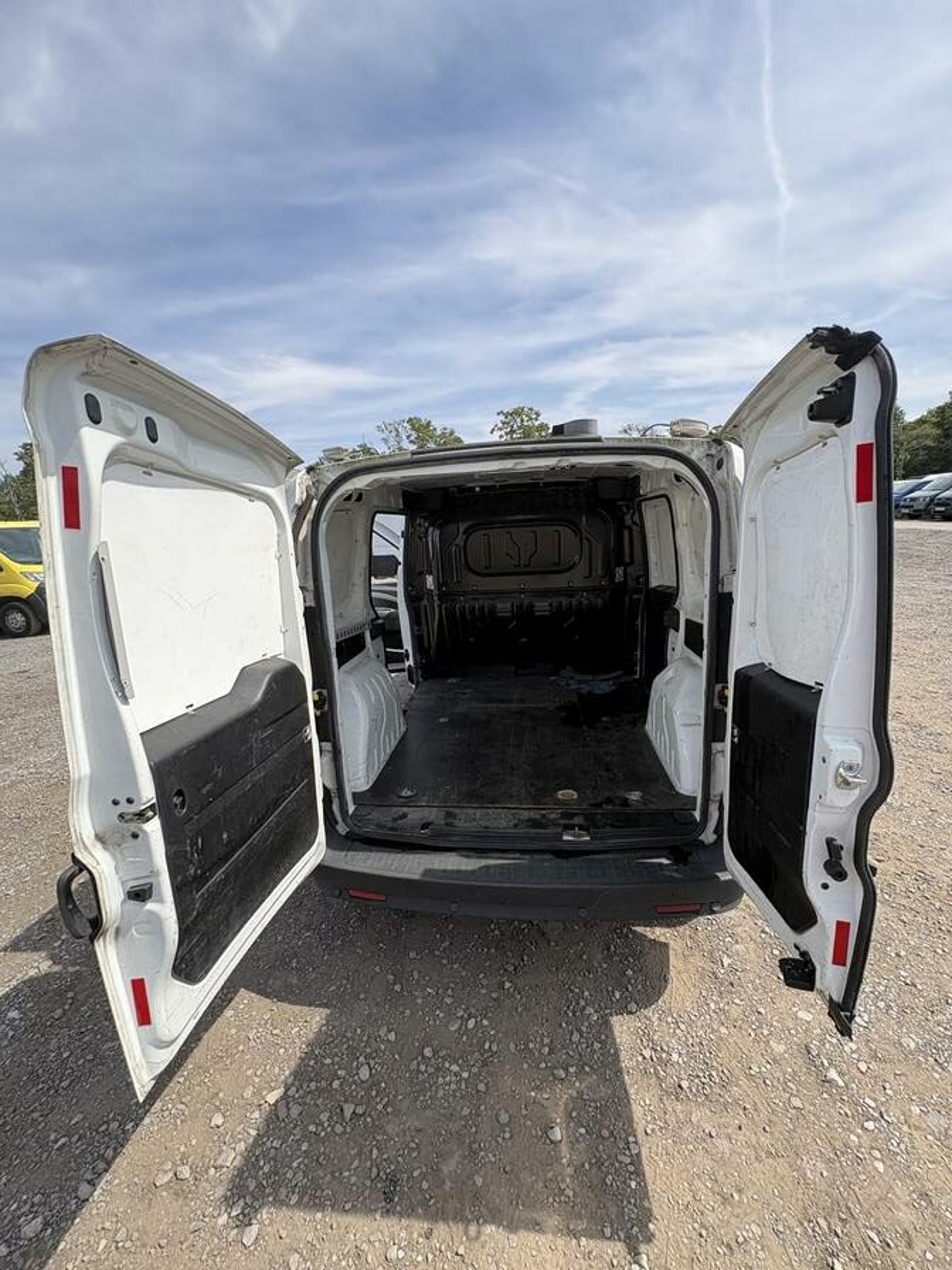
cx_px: 476
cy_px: 635
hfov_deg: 85.7
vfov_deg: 102.1
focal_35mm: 14
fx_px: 513
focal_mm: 2.22
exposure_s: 1/537
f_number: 2.2
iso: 50
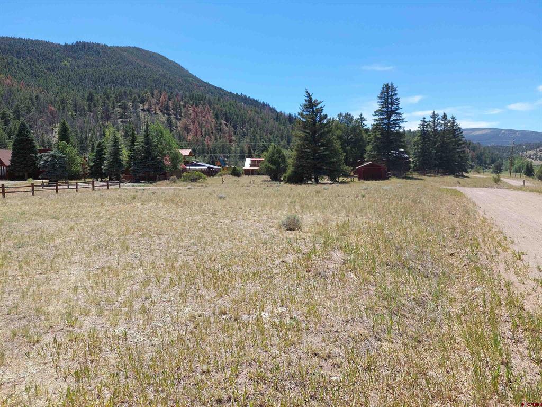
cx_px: 271
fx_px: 376
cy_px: 204
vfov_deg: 56.8
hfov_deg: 71.6
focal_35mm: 24
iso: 40
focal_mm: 5.23
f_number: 1.8
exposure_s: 1/1153
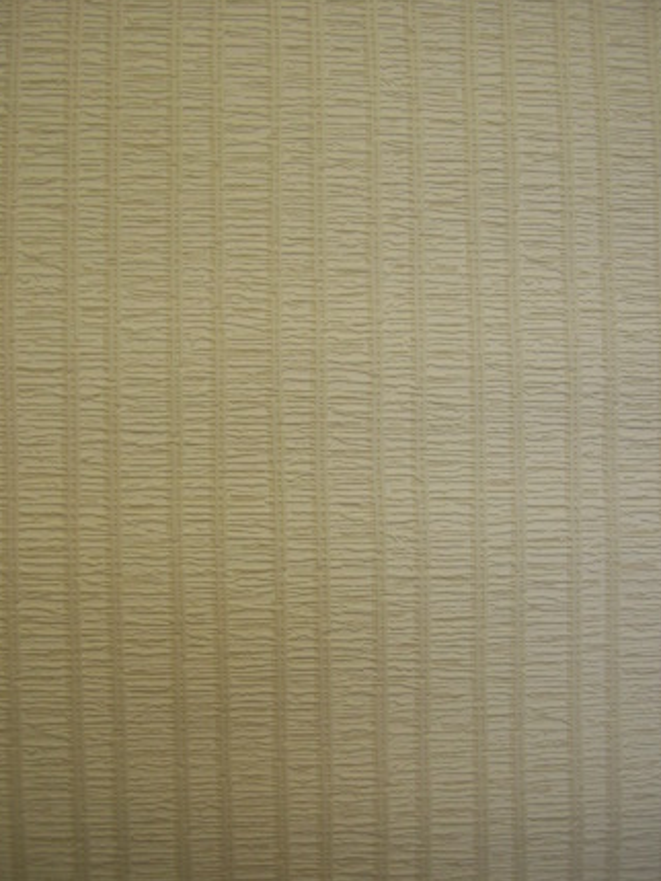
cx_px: 345
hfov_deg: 38.7
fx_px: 942
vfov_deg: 50.1
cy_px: 457
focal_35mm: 37
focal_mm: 5.7
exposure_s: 1/30
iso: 80
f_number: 2.9
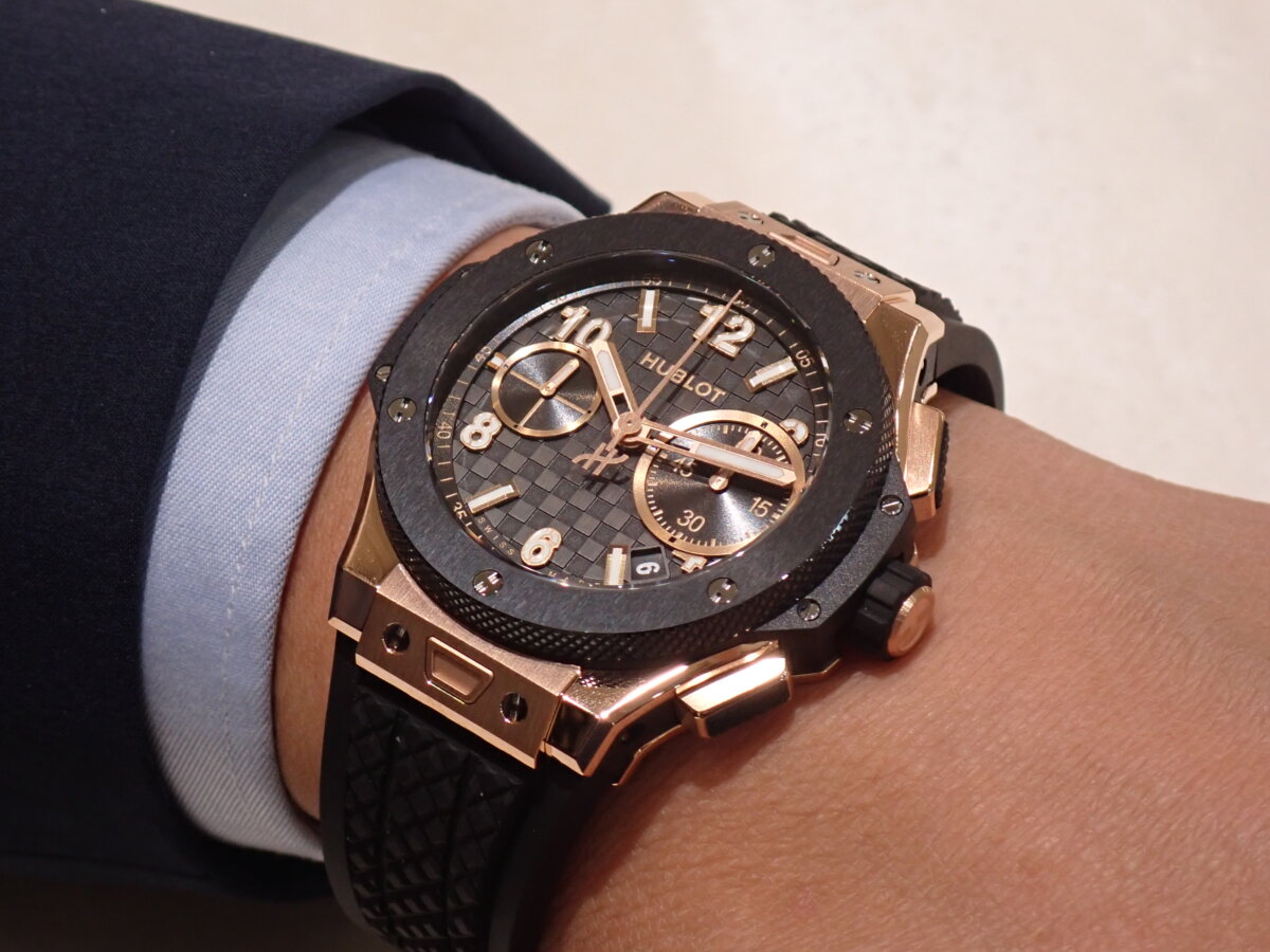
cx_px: 635
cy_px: 476
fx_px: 3669
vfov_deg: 14.8
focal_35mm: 100
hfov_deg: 19.6
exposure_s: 1/100
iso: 400
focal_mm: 18
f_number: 4.9
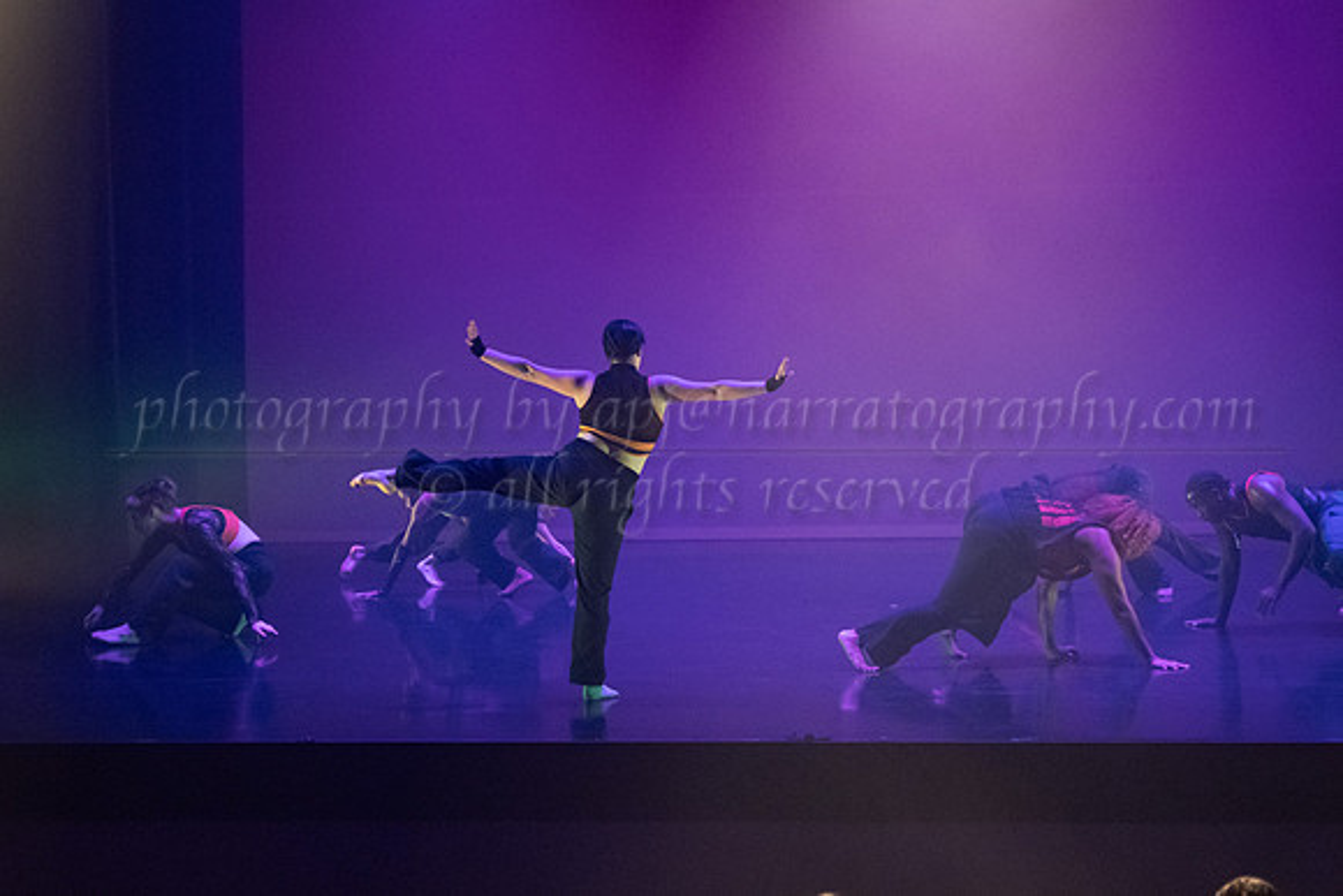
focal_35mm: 75
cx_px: 601
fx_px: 2816
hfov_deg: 26.8
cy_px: 489
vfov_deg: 18.1
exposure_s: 1/320
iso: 4000
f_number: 2.8
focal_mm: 58
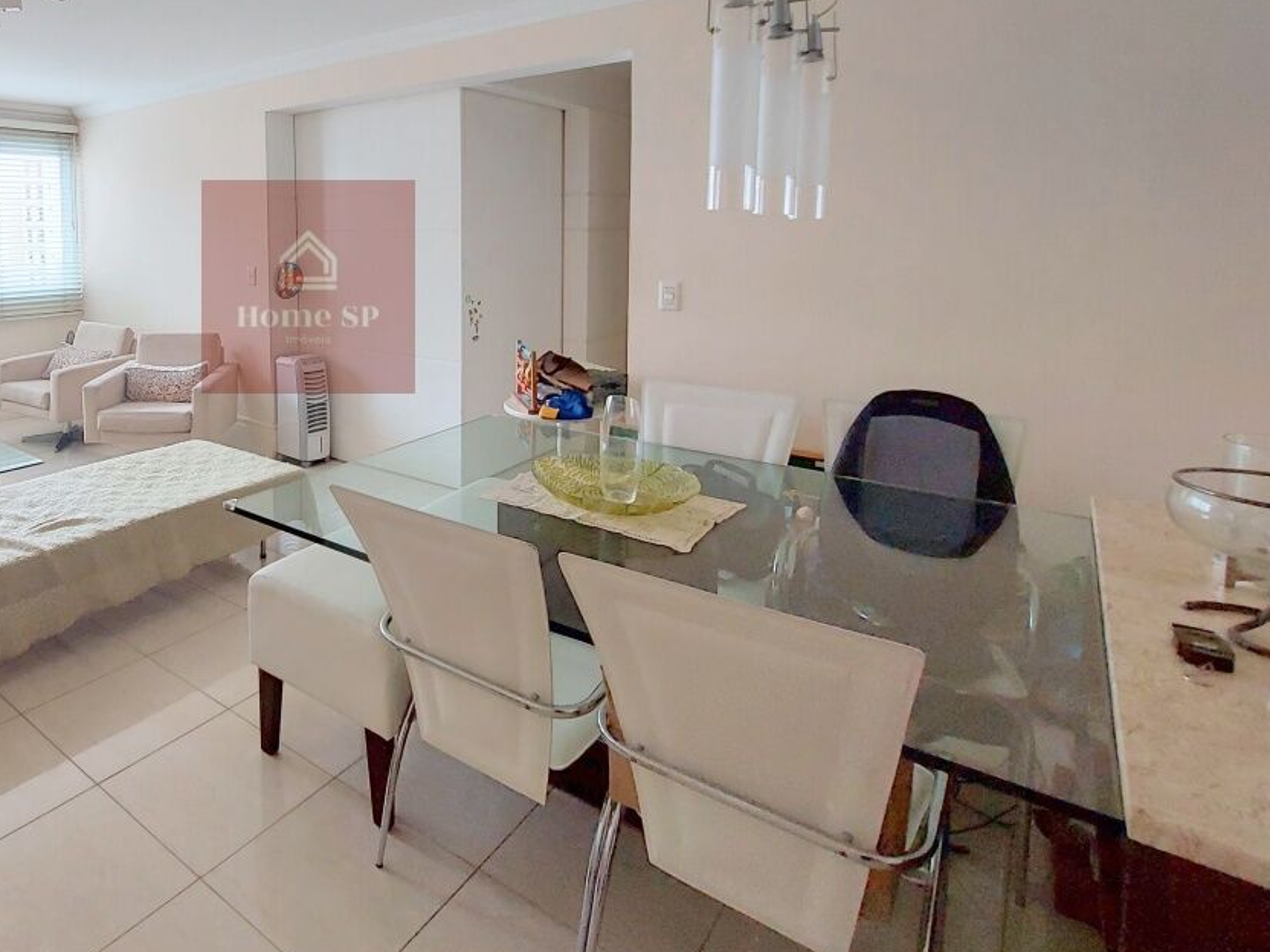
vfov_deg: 63.6
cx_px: 308
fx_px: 734
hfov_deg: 75.4
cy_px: 287
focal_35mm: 20
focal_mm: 1.74
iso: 100
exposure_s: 1/50
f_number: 2.2
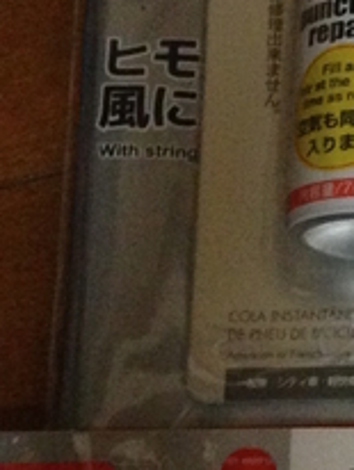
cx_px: 870
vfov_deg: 12.0
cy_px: 267
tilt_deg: -71.0
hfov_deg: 8.3
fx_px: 2232
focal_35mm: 164
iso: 320
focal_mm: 4.12
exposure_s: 1/20
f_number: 2.4
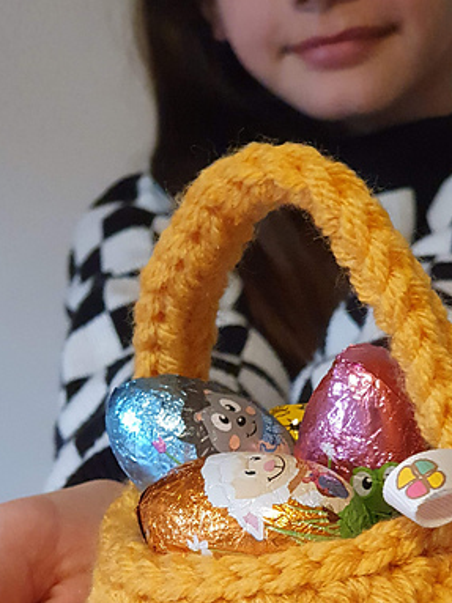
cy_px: 452
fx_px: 1516
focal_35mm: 87
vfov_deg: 22.3
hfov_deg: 16.9
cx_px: 291
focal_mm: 6
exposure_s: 1/50
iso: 640
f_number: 2.4
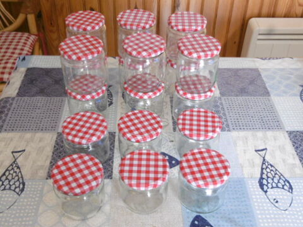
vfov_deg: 33.6
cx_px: 152
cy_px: 114
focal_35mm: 43
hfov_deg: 43.9
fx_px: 376
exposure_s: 1/13
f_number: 3.8
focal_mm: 7.7
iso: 400
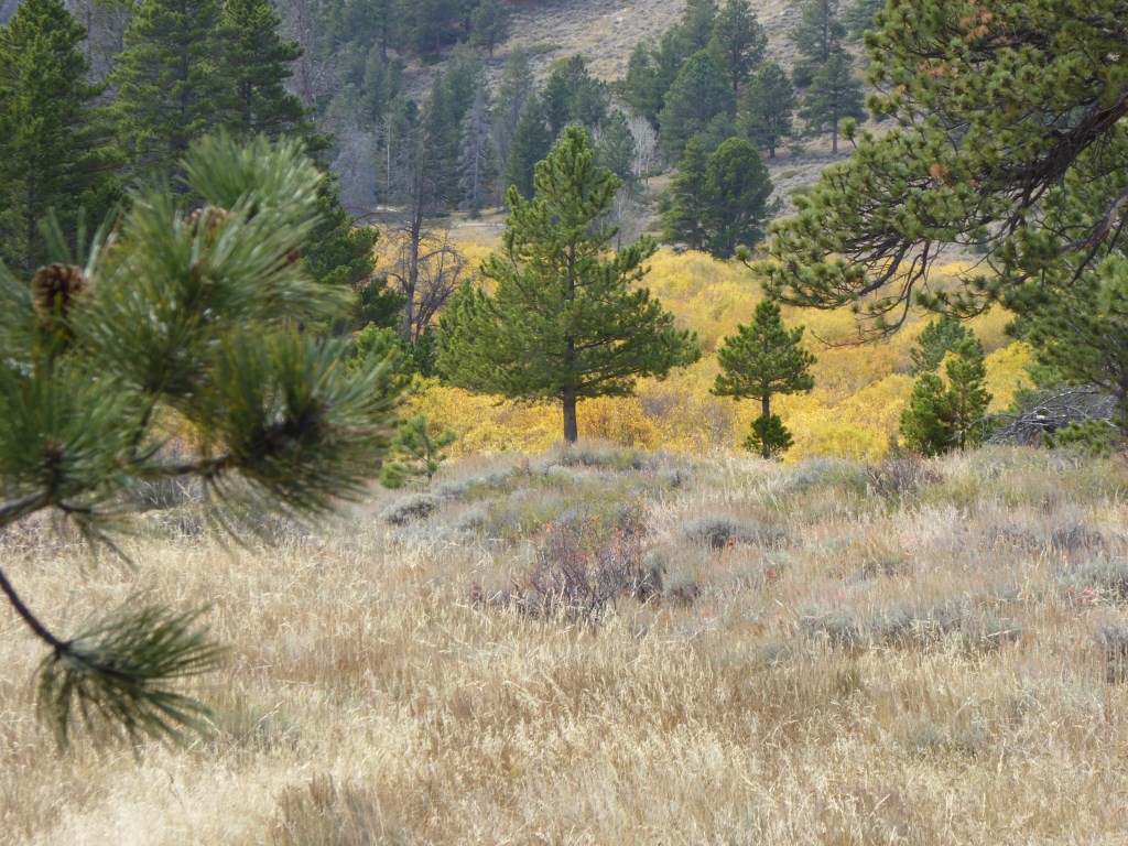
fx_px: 6224
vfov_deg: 7.8
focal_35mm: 191
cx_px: 564
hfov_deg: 10.4
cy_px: 423
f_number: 5.6
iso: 125
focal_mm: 30.9
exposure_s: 1/80
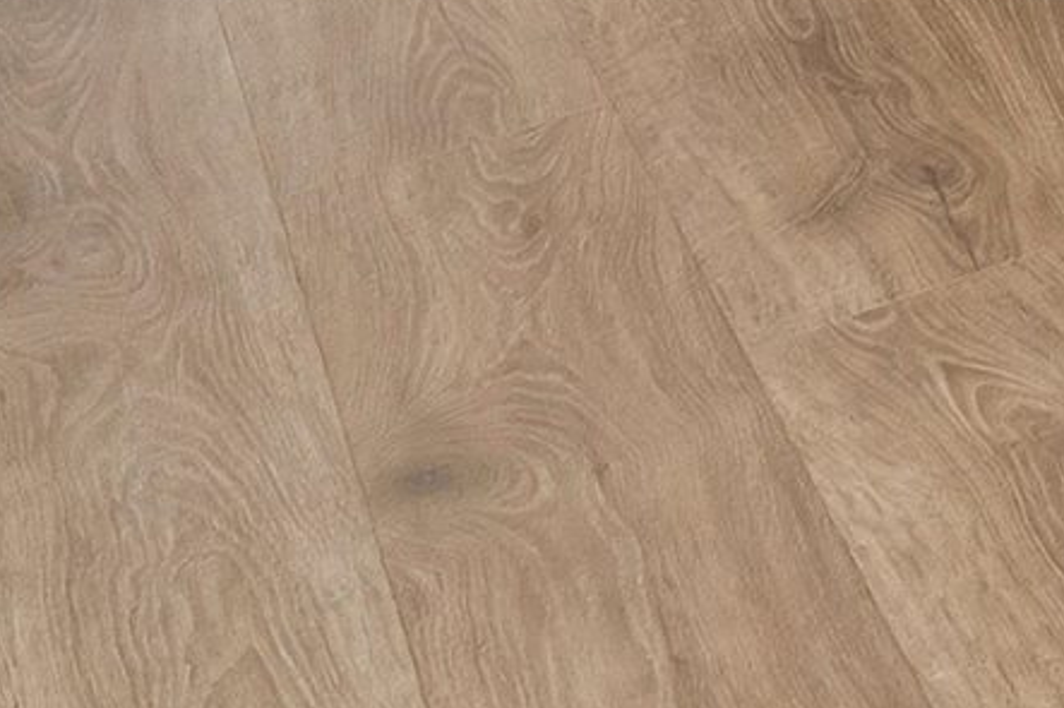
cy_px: -1380
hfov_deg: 12.8
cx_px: 2832
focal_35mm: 104
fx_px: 3072
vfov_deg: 10.0
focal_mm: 10
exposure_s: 1/6
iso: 250
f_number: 8
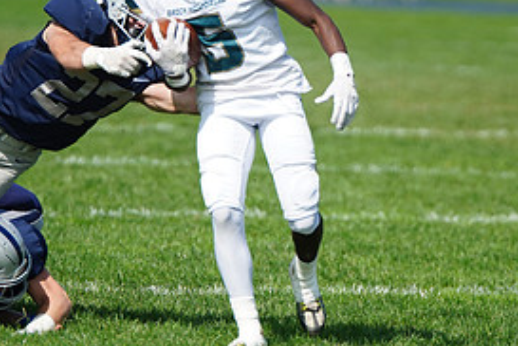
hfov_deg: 3.7
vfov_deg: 2.5
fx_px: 7971
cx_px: 283
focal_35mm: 554
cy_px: 90
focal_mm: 261
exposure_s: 1/5000
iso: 400
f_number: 2.8
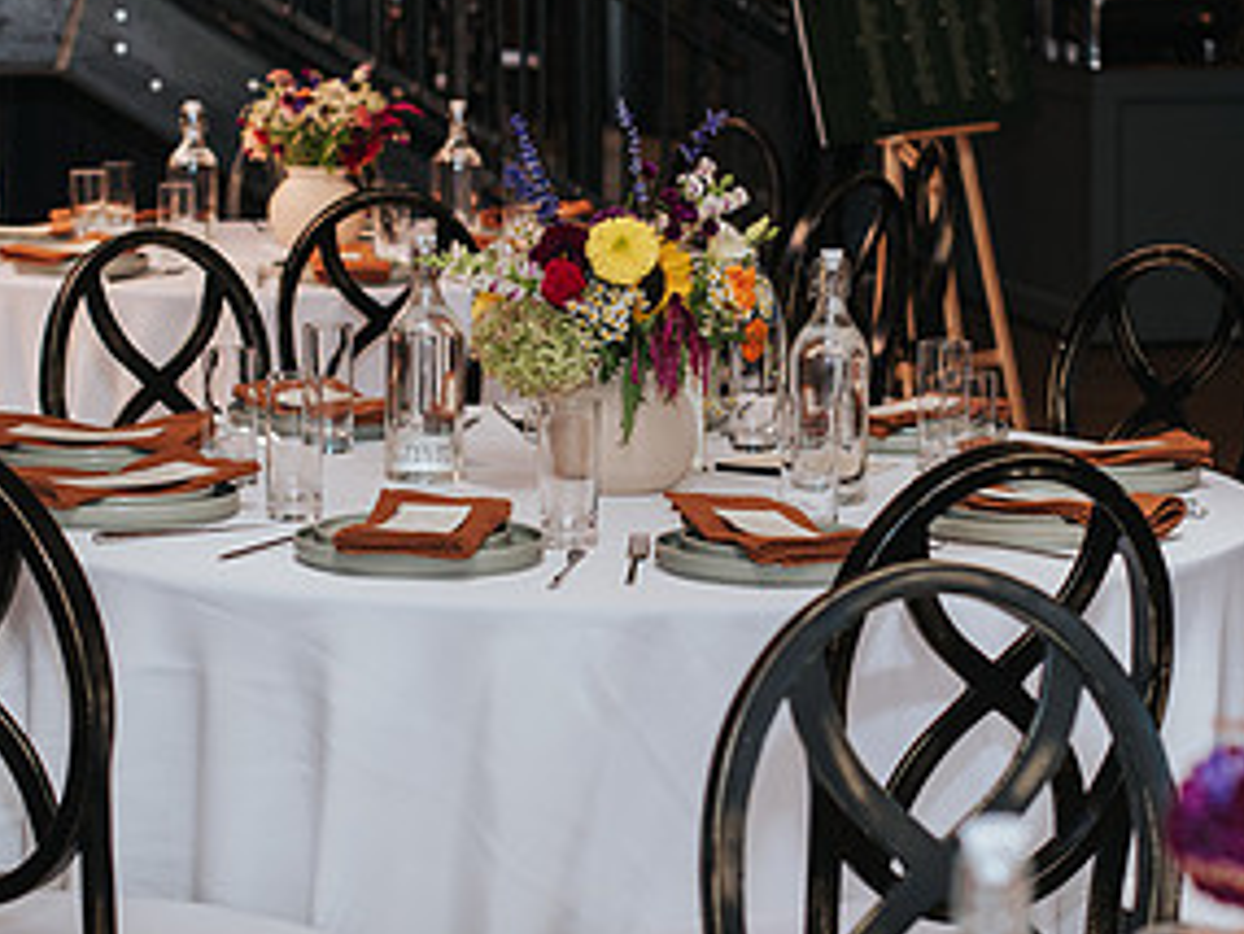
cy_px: 391
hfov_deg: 18.5
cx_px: 659
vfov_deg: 14.0
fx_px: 3811
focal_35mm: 106
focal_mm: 50
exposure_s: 1/200
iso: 800
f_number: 3.2
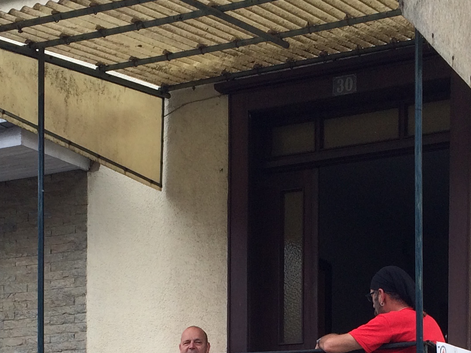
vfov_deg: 15.9
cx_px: 287
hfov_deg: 22.0
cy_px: 442
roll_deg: +1.3
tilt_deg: +4.5
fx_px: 1211
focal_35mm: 89
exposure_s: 1/570
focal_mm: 4.15
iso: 32
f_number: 2.2
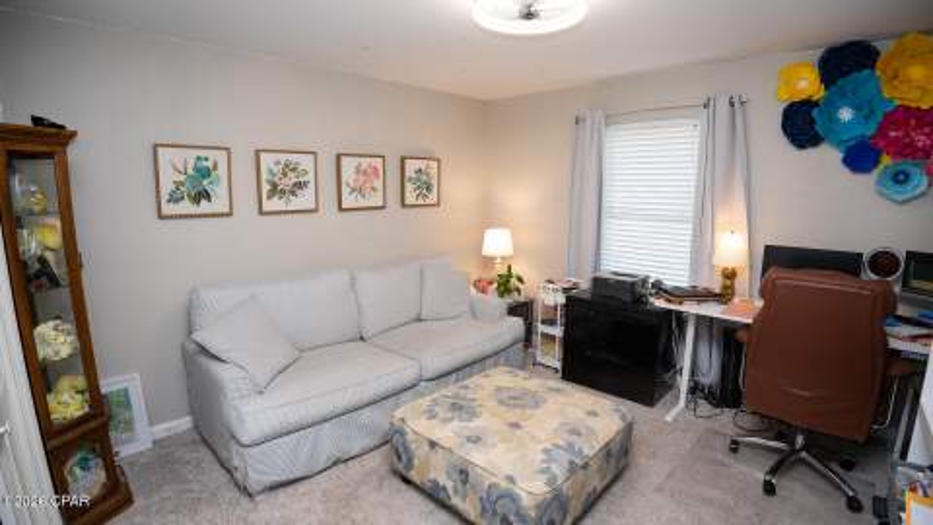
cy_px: 262
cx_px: 466
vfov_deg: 63.1
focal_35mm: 17
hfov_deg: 95.0
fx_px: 428
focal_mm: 16.5
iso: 400
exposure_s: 1/160
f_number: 4
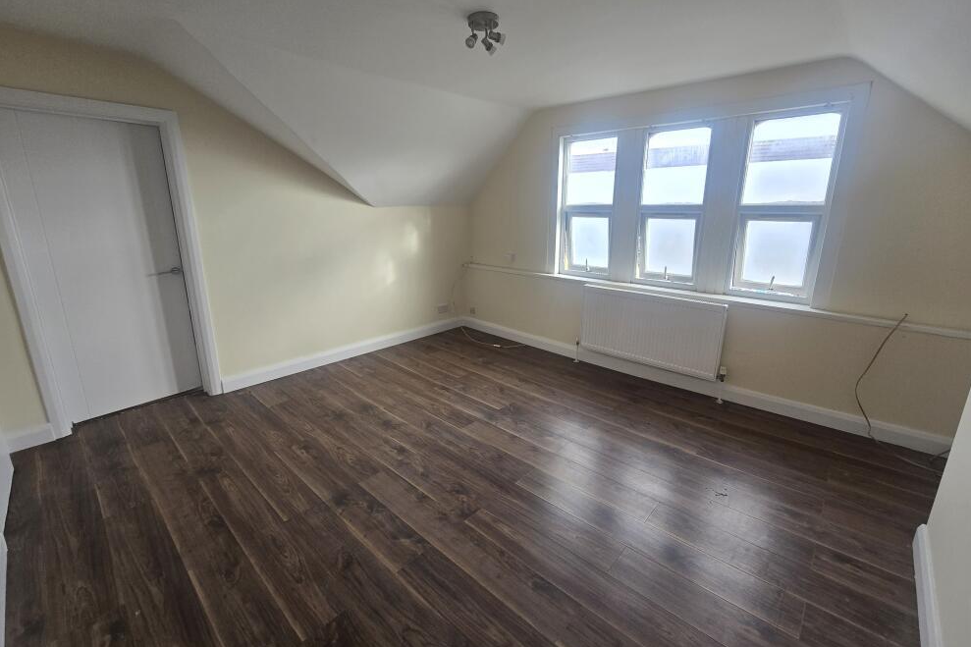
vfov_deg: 81.2
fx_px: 378
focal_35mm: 14
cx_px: 502
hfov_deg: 104.2
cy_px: 311
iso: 80
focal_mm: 2.2
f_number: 2.2
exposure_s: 1/100
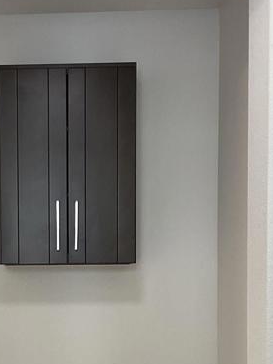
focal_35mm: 80
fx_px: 842
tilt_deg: -3.2
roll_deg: +0.7
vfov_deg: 23.7
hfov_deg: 18.2
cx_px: 34
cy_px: 332
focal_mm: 3
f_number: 1.8
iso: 50
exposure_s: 1/60
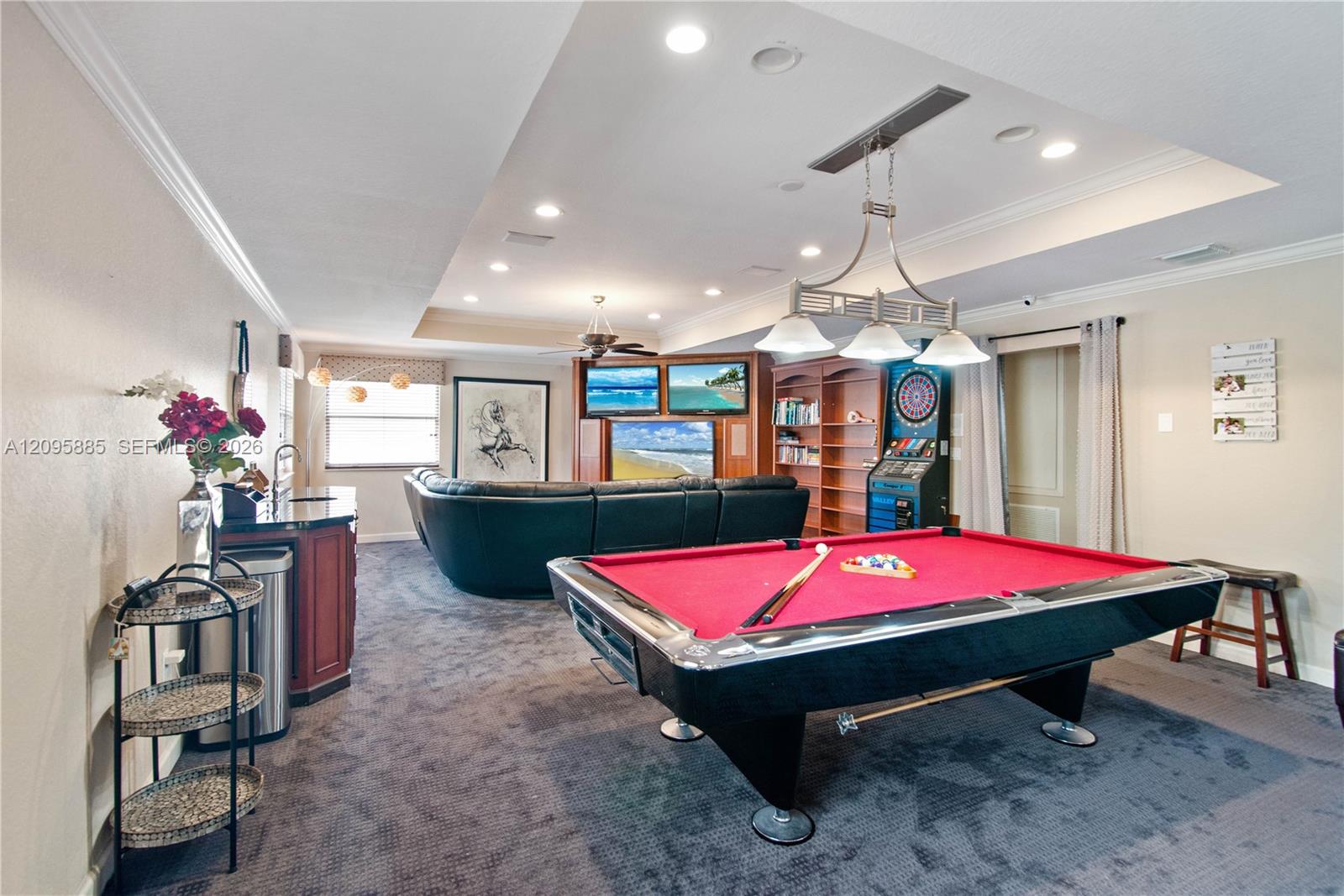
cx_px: 672
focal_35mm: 16
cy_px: 448
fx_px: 597
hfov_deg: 96.7
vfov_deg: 73.8
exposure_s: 1/25
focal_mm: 16
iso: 1000
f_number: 6.3
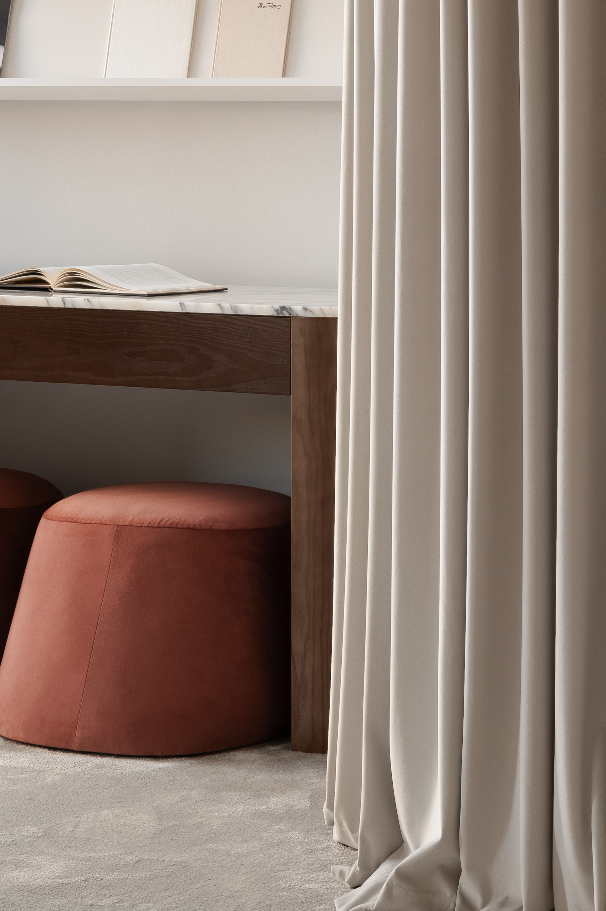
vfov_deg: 18.6
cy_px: 104
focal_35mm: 108
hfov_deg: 12.7
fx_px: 2731
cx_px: 266
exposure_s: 1/15
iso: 250
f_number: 13
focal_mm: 52
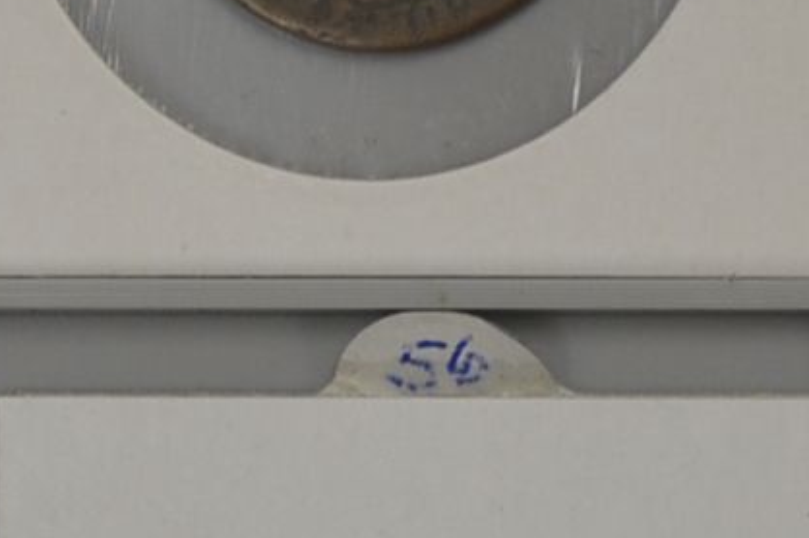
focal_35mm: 265
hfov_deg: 7.5
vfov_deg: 5.1
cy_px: 743
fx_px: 5950
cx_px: 1463
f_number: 4.5
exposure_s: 1/60
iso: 320
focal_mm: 30
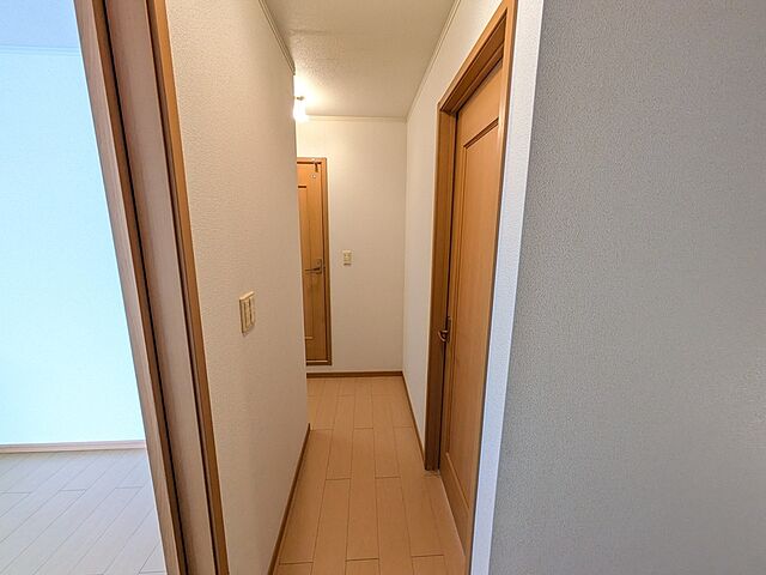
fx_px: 310
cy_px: 288
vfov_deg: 85.7
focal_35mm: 14
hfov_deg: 102.1
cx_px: 383
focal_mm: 1.83
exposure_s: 1/40
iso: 202
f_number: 2.2
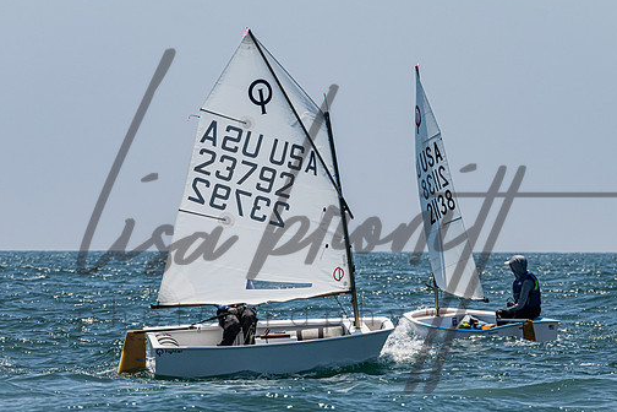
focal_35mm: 262
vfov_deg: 5.2
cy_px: 194
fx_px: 4490
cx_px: 319
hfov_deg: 7.9
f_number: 7.6
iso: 500
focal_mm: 170
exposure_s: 1/3200
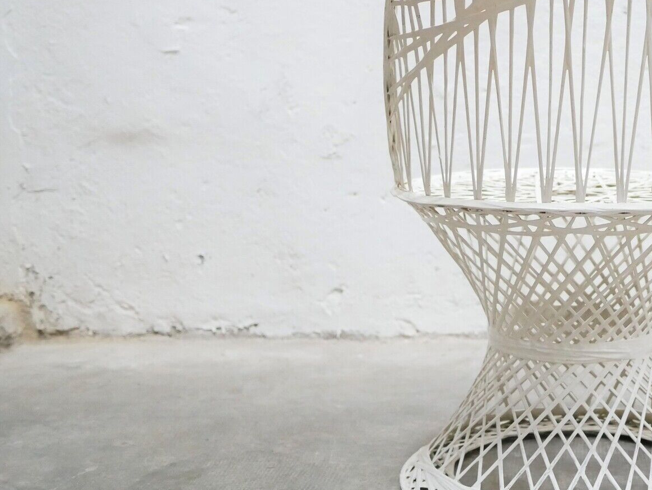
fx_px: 1301
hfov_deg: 27.4
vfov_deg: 21.3
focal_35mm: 69
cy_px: 172
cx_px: 552
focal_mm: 20
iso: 2500
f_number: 1.7
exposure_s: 1/60
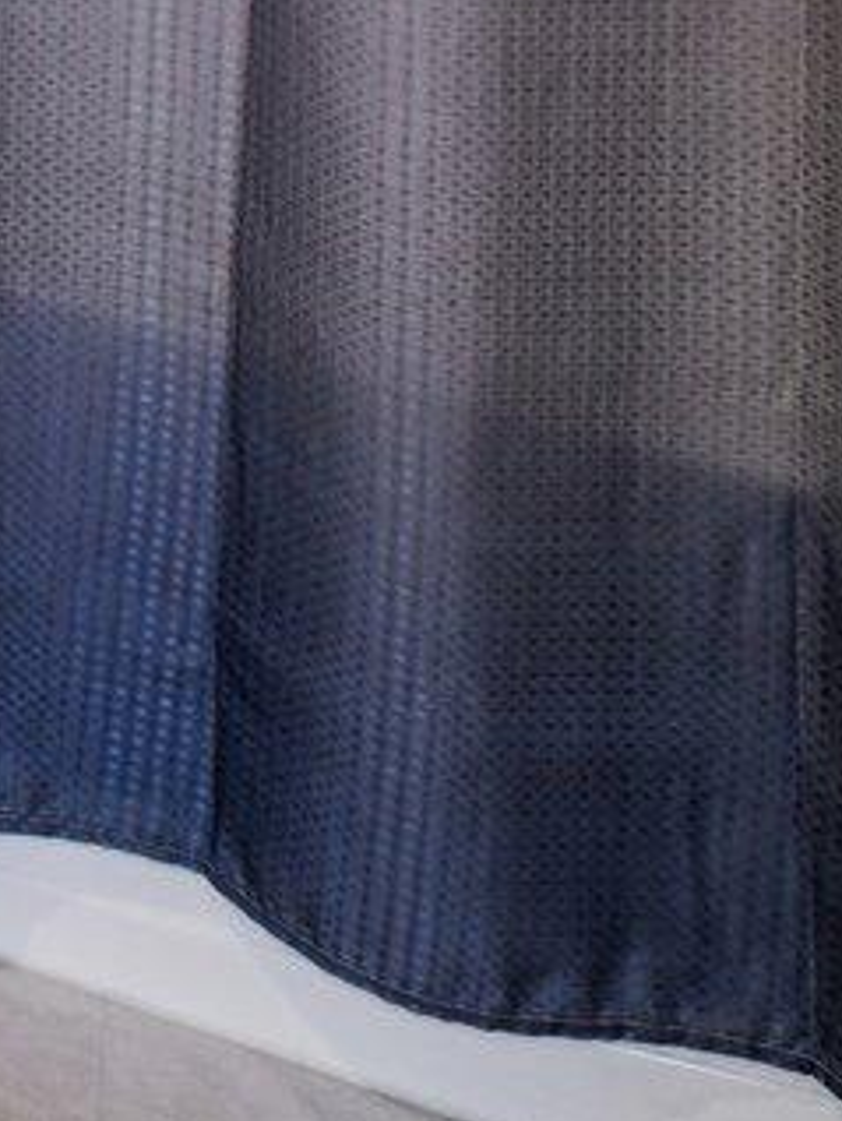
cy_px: -1246
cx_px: -2057
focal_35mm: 99
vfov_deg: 15.2
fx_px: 3206
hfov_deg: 9.4
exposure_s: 1/10
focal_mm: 16
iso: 400
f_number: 8
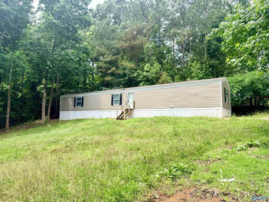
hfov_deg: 71.6
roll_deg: -0.9
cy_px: 101
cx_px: 134
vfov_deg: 56.8
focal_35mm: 24
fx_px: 187
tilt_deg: +6.4
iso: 80
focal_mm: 6.76
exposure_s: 1/1139
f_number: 1.78
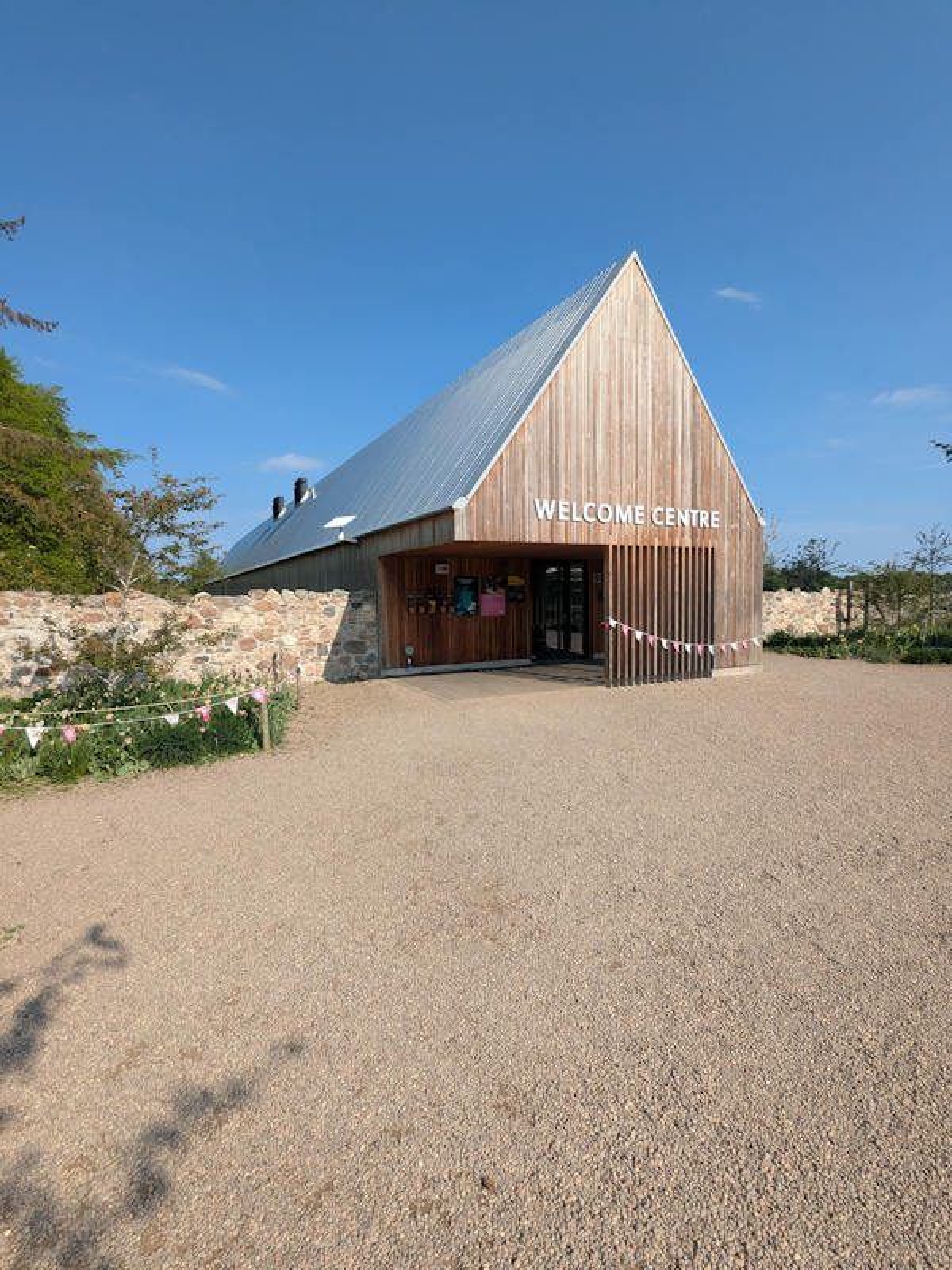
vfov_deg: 94.5
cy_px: 635
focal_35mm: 16
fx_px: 587
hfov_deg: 78.1
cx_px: 476
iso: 46
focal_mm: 2.35
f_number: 2.2
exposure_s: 1/1789
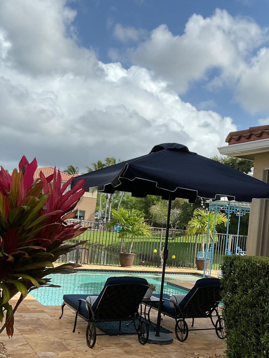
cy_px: 212
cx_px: 195
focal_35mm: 47
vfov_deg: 40.3
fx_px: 487
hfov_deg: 30.5
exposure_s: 1/1786
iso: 16
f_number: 1.8
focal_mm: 3
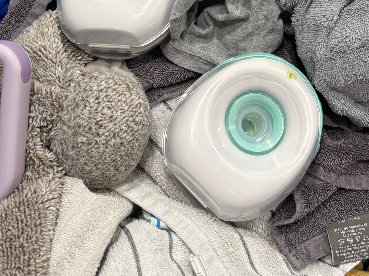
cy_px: -37
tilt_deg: -30.2
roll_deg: -0.9
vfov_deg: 20.5
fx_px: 725
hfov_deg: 28.3
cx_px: 259
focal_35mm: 68
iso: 100
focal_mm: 5.96
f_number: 1.6
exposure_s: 1/60
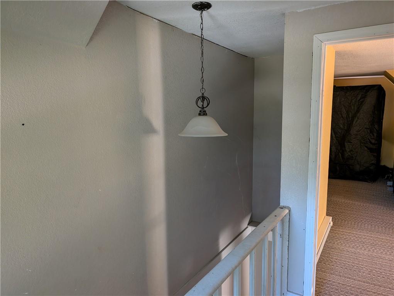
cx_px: 197
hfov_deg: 71.5
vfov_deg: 56.9
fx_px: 273
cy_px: 148
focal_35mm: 24
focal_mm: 6.9
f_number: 1.68
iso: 796
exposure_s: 1/74.6
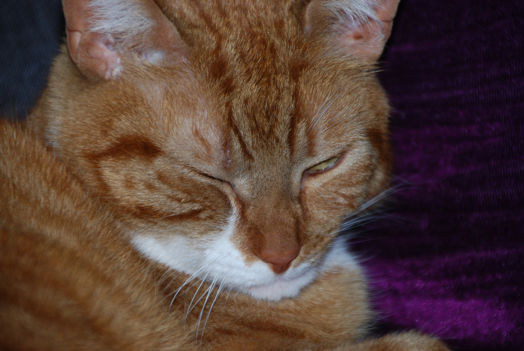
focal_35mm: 405
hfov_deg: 5.1
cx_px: 262
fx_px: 5902
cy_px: 176
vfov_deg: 3.4
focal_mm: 270
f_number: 6.3
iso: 200
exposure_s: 1/60
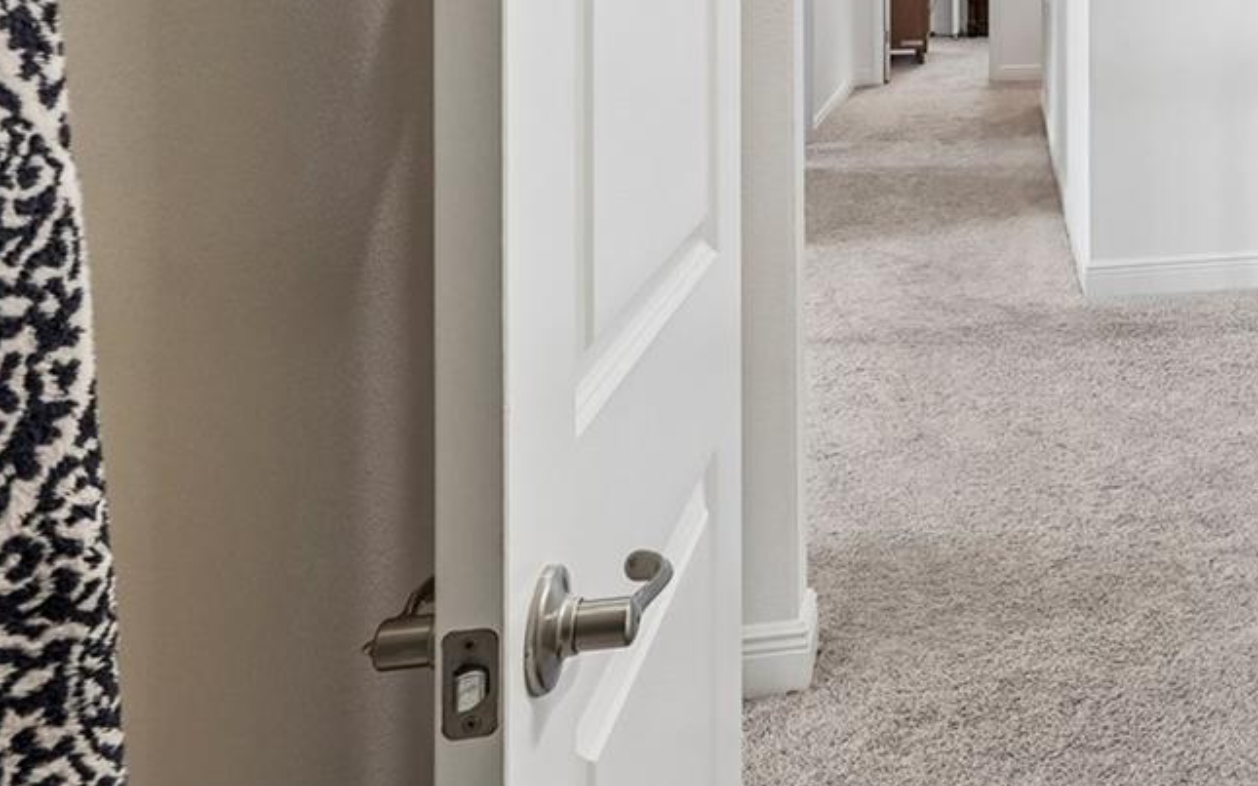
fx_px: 1474
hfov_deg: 37.8
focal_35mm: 43
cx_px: 1410
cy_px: -84
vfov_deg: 27.3
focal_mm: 17
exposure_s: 1/20
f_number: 8
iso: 400
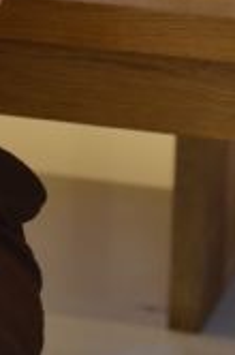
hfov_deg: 4.4
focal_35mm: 306
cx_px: -205
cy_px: -367
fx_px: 3009
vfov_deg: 6.5
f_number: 4
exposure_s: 1/60
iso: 400
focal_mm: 50
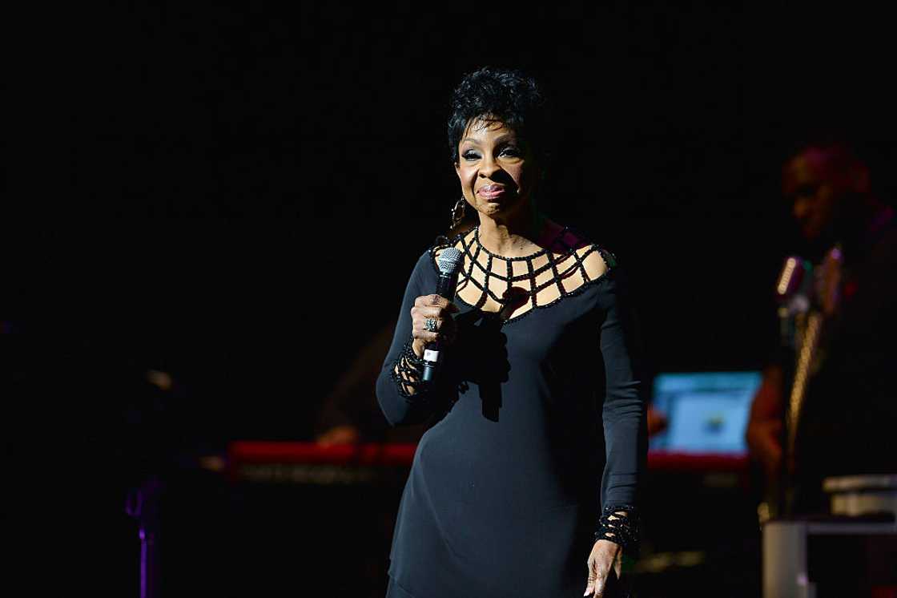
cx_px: 448
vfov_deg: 4.6
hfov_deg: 6.9
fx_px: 7472
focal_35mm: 300
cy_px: 299
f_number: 3.2
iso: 800
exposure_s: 1/250
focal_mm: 300
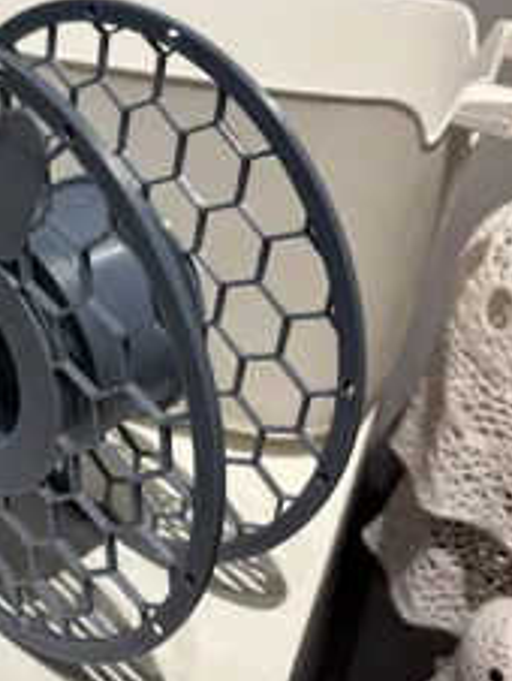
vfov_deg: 41.1
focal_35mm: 46
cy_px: 304
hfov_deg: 30.6
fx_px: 905
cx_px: 87
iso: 80
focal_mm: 5.96
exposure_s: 1/60
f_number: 1.6
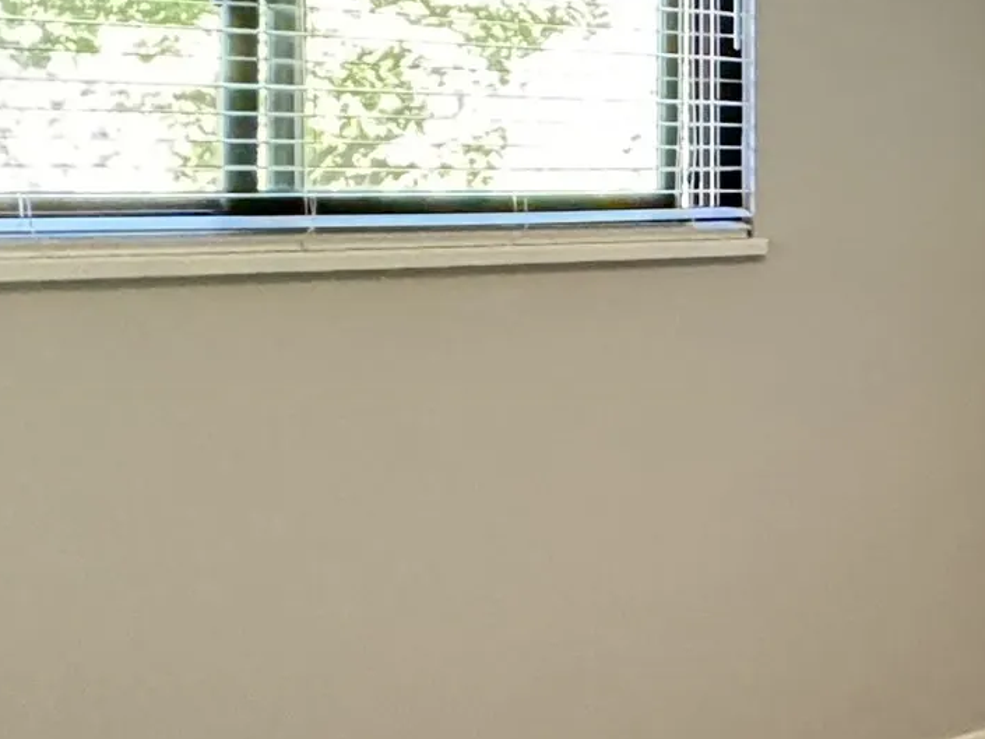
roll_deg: +0.1
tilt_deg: +0.7
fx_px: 1736
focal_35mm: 61
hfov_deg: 23.9
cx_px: 1535
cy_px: 182
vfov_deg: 23.8
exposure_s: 1/60
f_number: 2.2
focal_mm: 2.22
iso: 1250
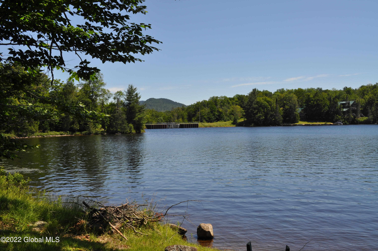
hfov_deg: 45.0
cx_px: 189
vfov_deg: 30.8
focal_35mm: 44
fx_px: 456
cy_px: 126
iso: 200
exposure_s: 1/400
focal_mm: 29
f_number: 10
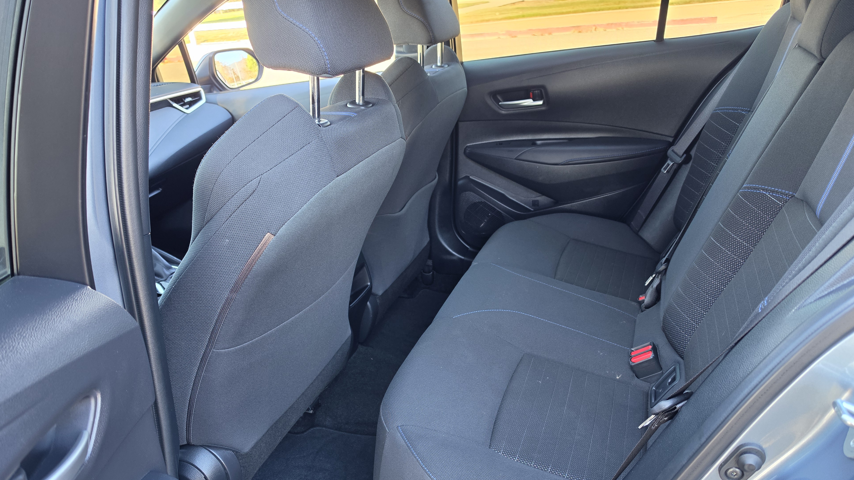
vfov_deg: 43.7
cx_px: 428
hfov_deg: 71.9
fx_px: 589
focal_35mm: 26
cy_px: 322
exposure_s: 1/120
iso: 100
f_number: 1.4
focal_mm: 6.5
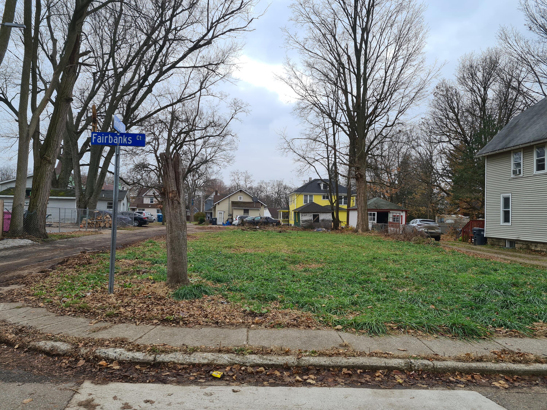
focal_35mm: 26
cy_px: 205
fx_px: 411
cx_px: 274
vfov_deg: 53.1
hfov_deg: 67.3
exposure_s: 1/1300
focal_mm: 5.4
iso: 50
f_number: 1.8
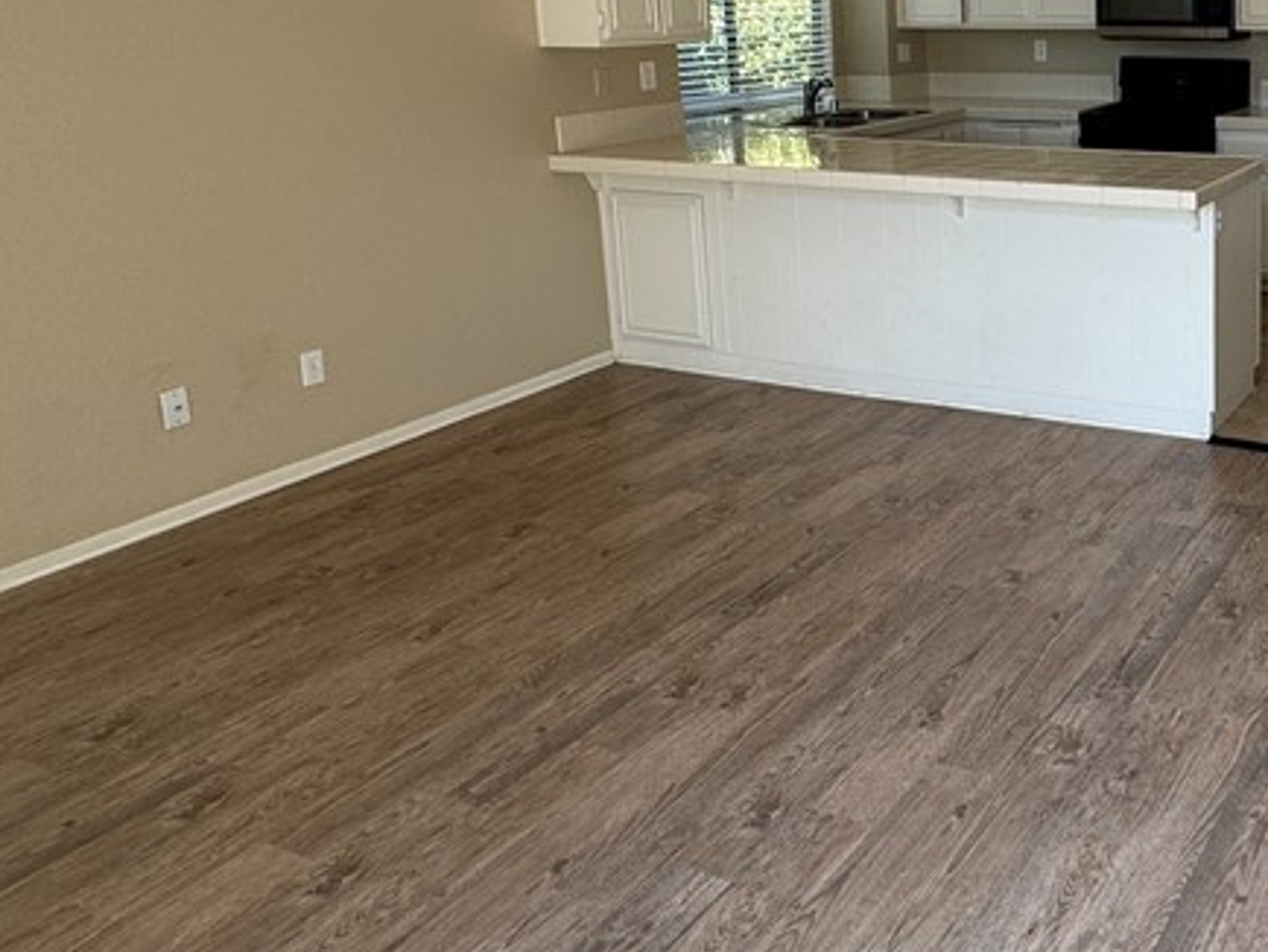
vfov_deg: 41.2
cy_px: 196
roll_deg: -0.5
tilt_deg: -9.6
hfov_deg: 48.5
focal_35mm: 33
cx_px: 1177
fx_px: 1209
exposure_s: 1/99
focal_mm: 2.22
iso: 64
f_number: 2.2
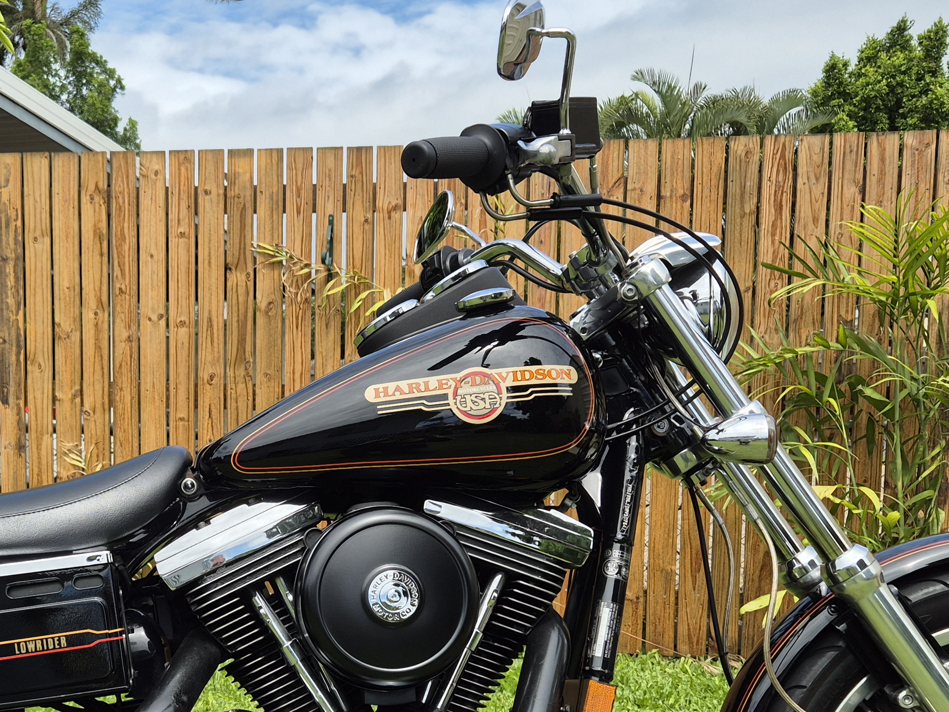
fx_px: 1343
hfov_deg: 38.2
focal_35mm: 49
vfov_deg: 29.1
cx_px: 276
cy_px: 561
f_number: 1.8
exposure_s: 1/1612
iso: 25
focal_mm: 5.4
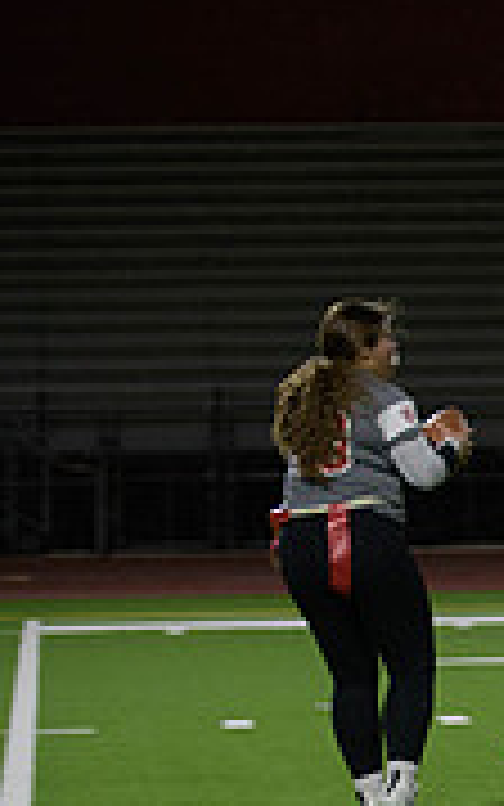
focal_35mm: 323
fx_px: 7093
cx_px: 1251
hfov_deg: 4.0
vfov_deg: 6.5
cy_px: 664
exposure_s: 1/200
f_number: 2.8
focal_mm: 98
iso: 640
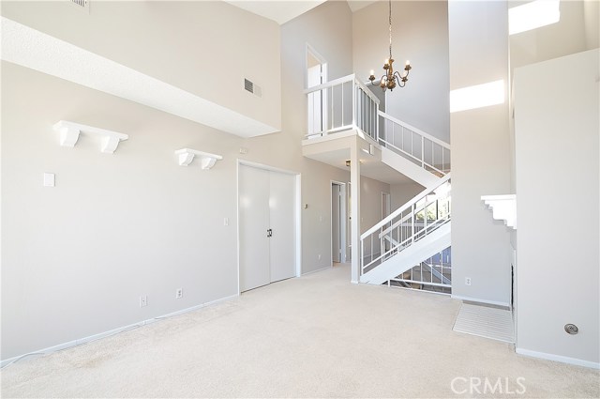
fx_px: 250
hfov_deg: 100.5
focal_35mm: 15
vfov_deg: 77.2
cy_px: 200
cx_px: 300
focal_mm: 10
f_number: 7.1
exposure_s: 1/20
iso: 250
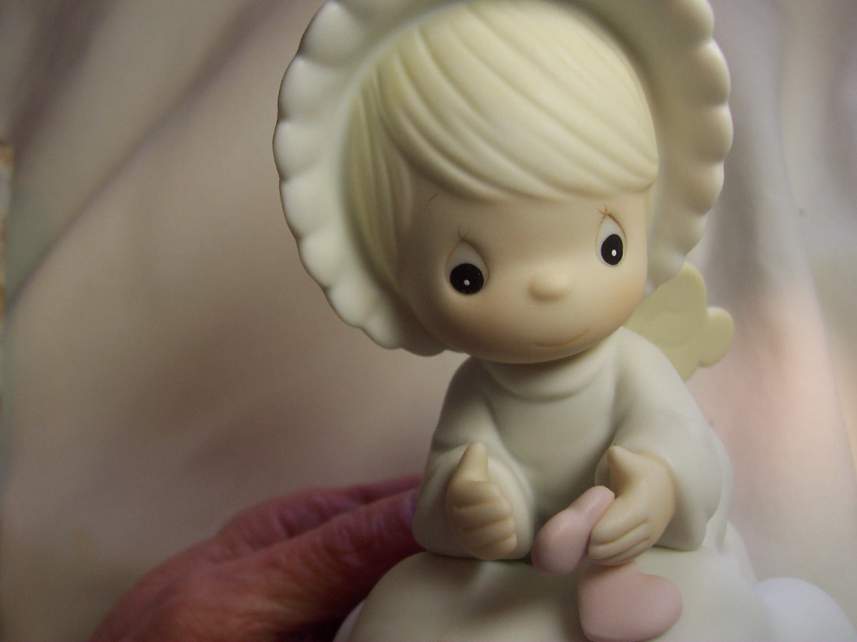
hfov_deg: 50.1
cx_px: 428
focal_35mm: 37
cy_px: 321
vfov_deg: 38.7
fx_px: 916
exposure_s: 1/125
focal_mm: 5.6
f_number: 2.8
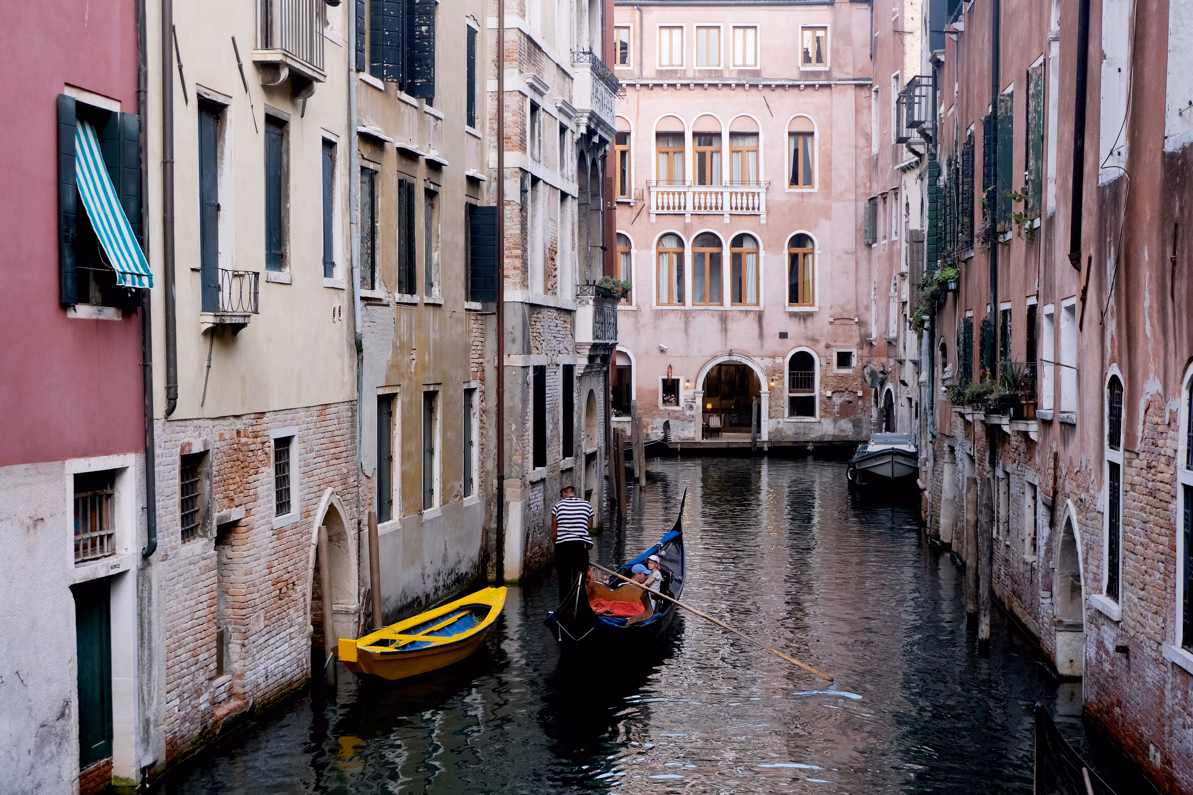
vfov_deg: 23.4
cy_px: 398
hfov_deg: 34.5
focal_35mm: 58
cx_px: 596
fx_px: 1922
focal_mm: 38.7
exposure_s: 1/100
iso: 400
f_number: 7.1
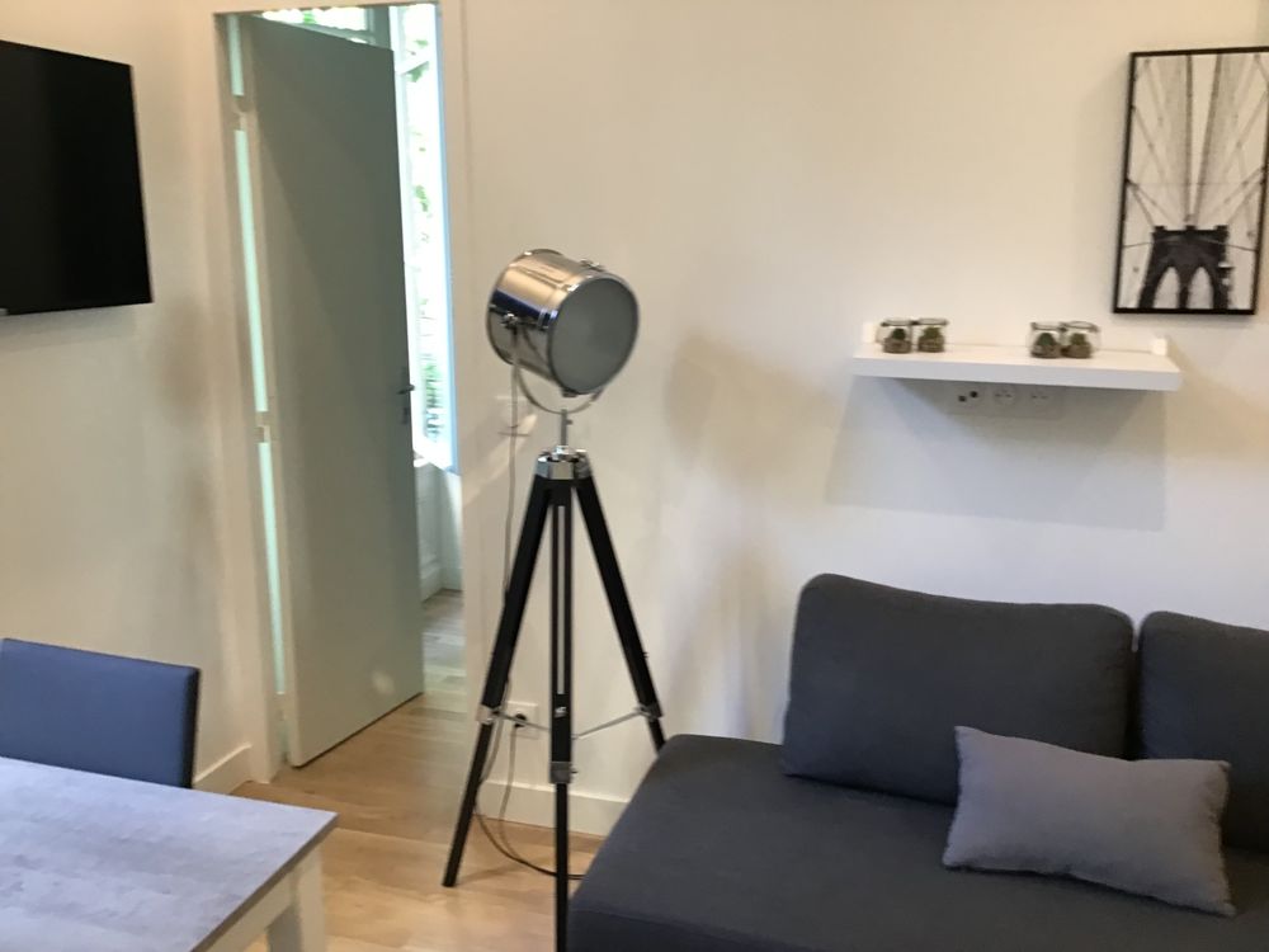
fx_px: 1136
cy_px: 476
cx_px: 634
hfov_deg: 58.4
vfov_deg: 45.4
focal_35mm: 31
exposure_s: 1/33
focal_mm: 3.3
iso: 125
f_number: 2.4
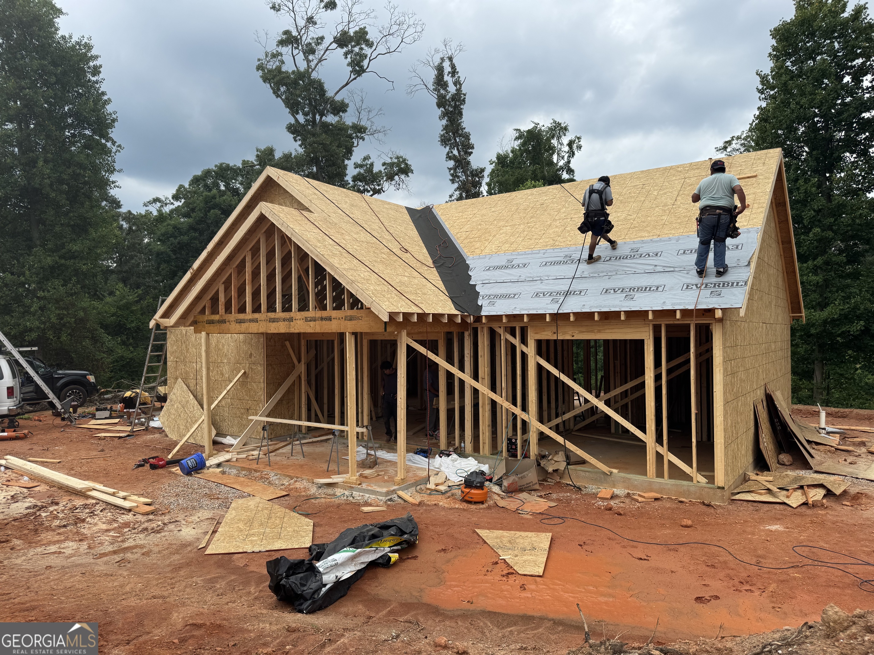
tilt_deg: -0.6
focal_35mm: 24
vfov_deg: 56.8
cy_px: 328
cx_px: 437
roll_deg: -0.7
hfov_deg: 71.6
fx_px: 606
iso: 80
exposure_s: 1/2331
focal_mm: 6.76
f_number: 1.78
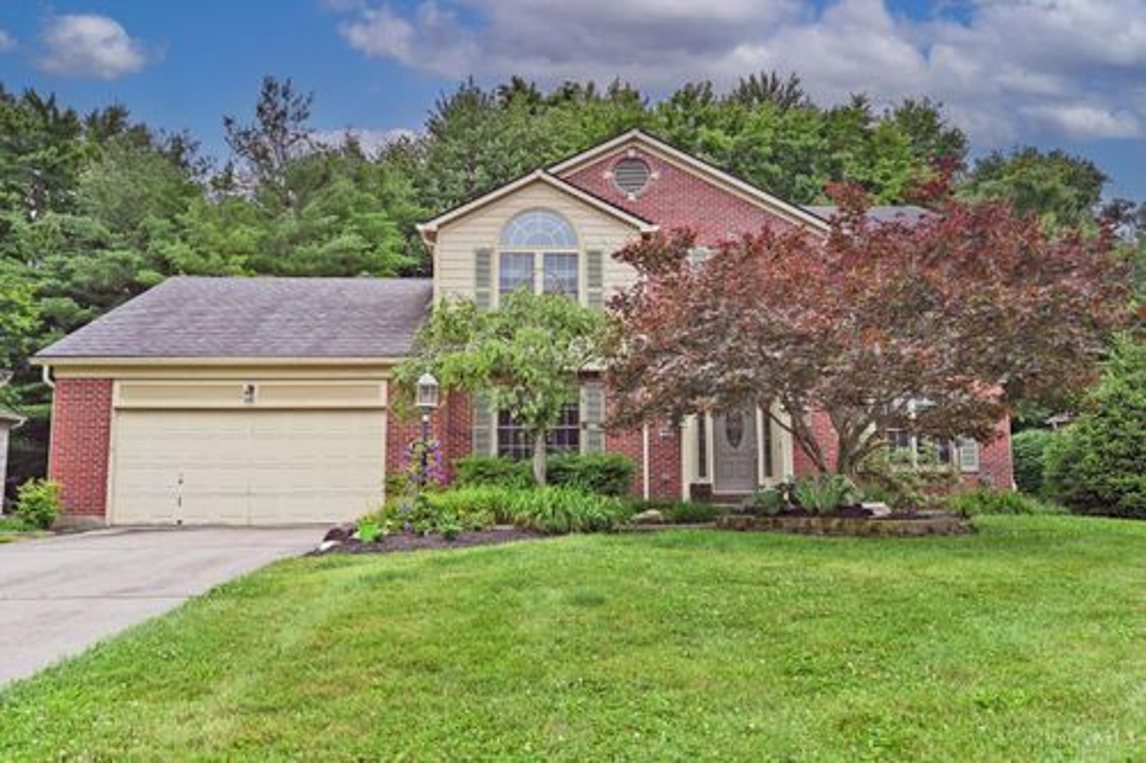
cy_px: 382
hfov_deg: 70.5
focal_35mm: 26
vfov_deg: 50.4
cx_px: 573
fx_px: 811
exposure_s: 1/250
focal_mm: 25.5
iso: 100
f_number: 5.6
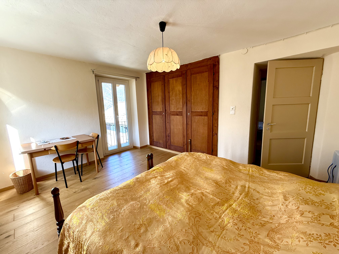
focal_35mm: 14
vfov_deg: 85.7
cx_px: 170
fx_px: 137
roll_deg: +1.9
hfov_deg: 102.1
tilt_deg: -8.9
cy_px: 127
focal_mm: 2.22
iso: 125
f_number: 2.2
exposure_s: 1/100
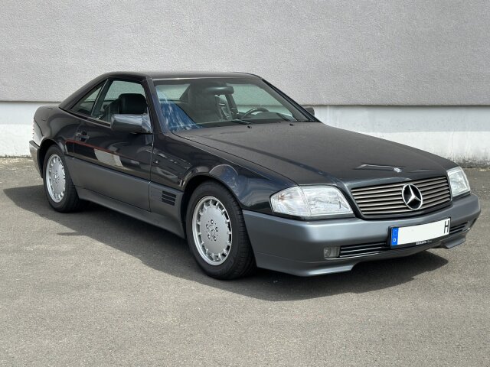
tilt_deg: -10.0
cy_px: 184
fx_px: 679
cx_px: 245
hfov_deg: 39.7
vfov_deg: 30.3
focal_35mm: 48
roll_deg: -1.3
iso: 100
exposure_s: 1/2532
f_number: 1.78
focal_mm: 6.86
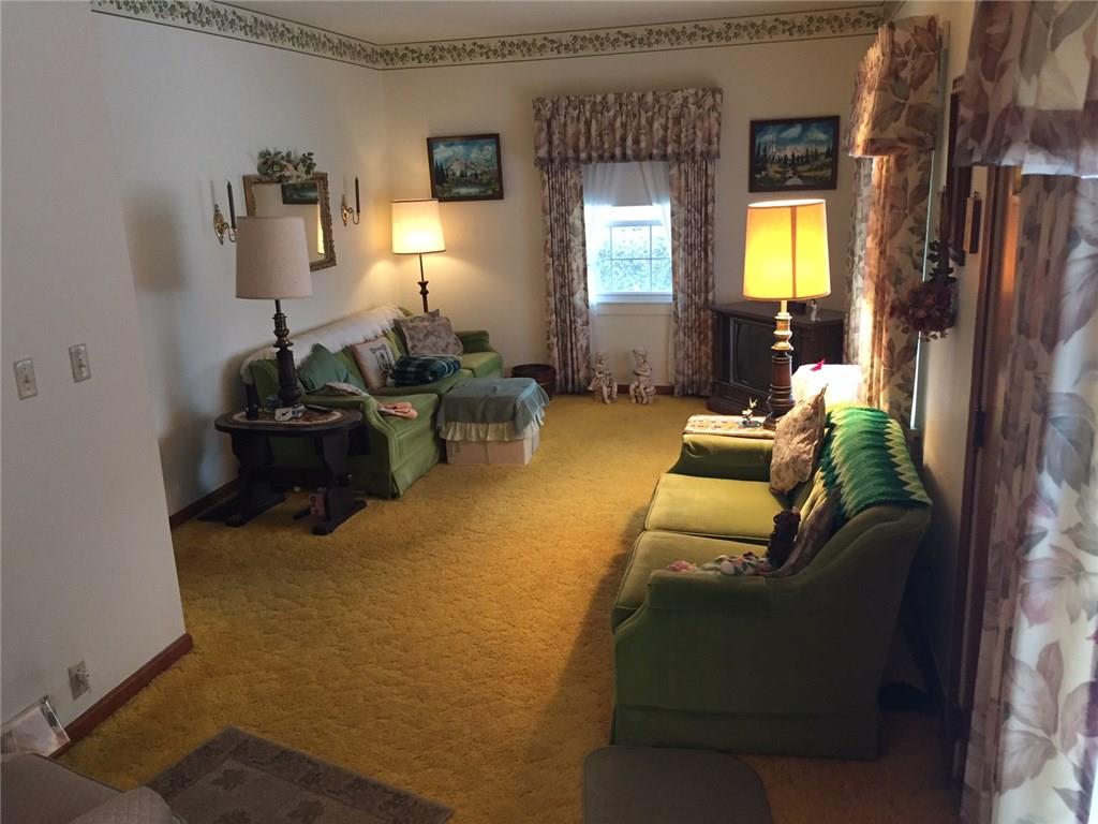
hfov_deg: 61.7
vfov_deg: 48.2
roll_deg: +3.7
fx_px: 920
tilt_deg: -14.2
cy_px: 412
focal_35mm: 29
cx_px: 549
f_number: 2.2
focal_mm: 4.15
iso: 160
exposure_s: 1/30
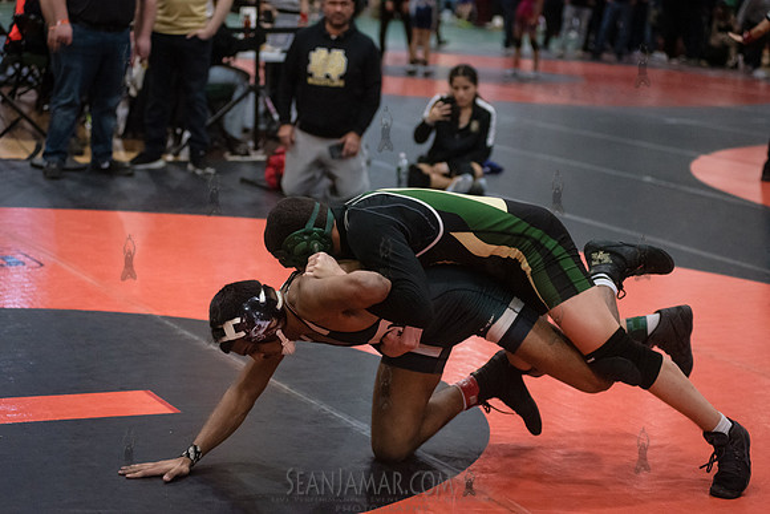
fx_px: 1711
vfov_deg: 17.1
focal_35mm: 80
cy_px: 257
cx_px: 385
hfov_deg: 25.4
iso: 8000
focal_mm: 80
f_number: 3.5
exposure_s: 1/640
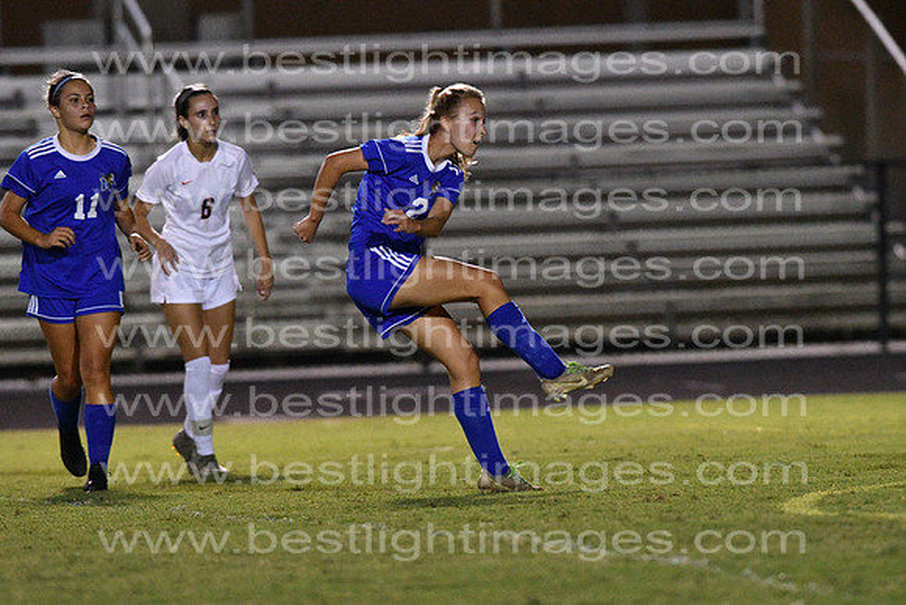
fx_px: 11327
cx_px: 453
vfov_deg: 3.1
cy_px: 302
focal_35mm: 450
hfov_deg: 4.6
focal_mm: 300
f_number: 3.5
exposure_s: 1/640
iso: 10000
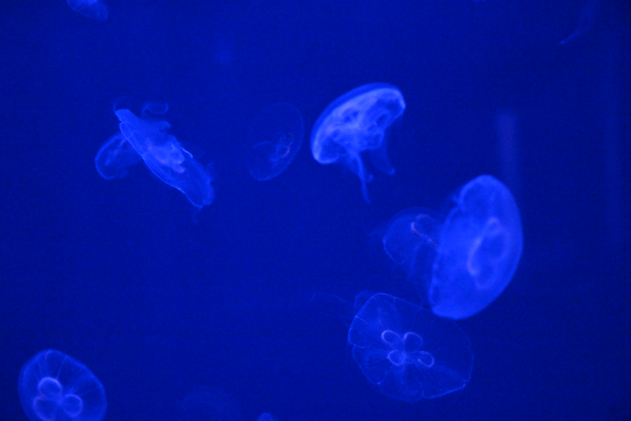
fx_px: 806
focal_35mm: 46
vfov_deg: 29.2
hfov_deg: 42.7
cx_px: 316
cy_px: 210
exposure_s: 1/2000
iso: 25600
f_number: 5.3
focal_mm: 46
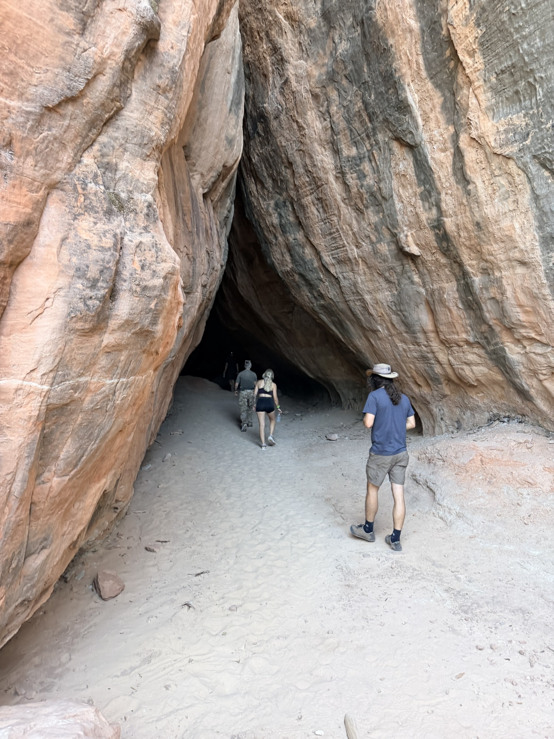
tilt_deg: +2.0
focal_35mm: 24
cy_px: 370
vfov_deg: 71.6
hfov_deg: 56.8
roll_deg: -1.7
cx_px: 277
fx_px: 512
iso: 200
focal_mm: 6.76
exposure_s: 1/121
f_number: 1.78
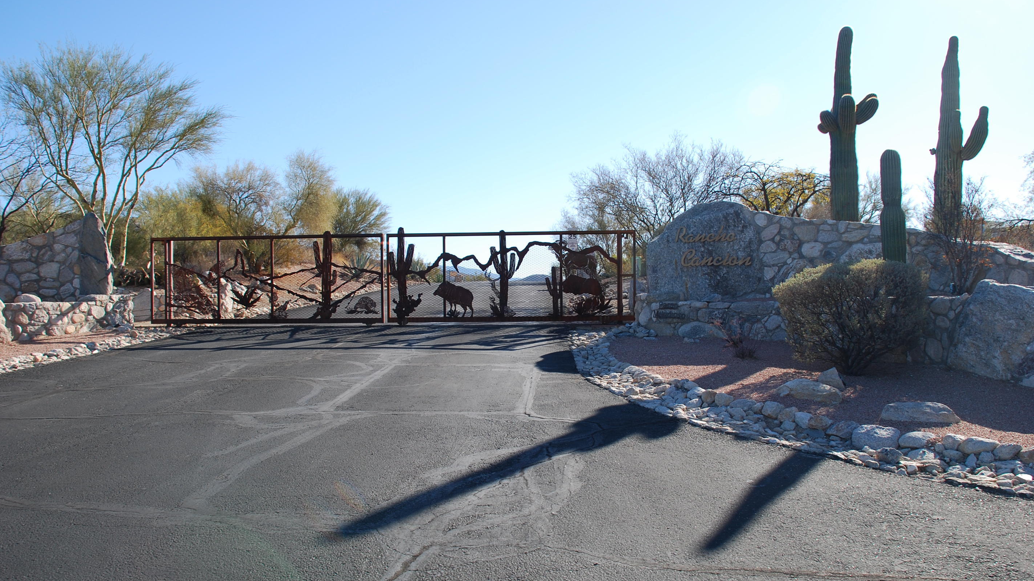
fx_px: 877
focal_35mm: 32
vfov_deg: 36.6
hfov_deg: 61.0
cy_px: 318
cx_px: 514
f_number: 7.1
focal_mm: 20
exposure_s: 1/200
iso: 100
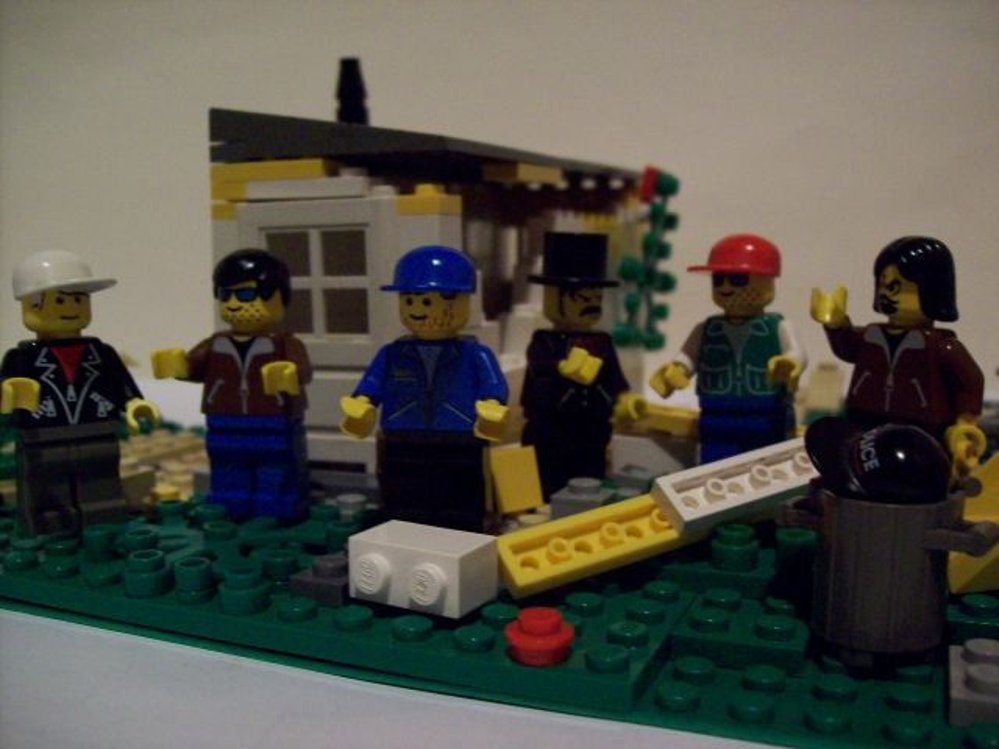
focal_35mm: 36
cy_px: 374
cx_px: 500
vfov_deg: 39.7
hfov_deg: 51.4
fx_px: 1039
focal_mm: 6
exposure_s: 1/5.66
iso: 200
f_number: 2.7
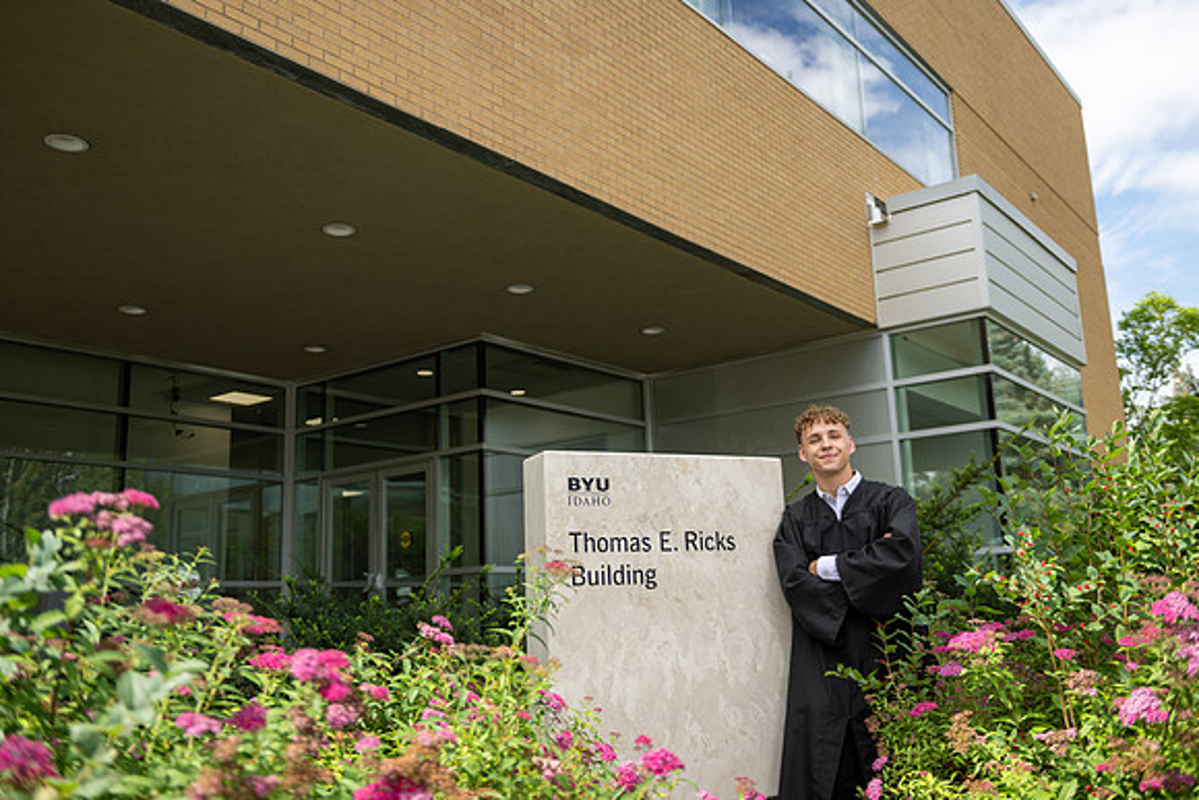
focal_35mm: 32
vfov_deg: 41.1
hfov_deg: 58.7
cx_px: 600
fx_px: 1066
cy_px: 400
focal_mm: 32
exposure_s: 1/1250
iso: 100
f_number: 2.8
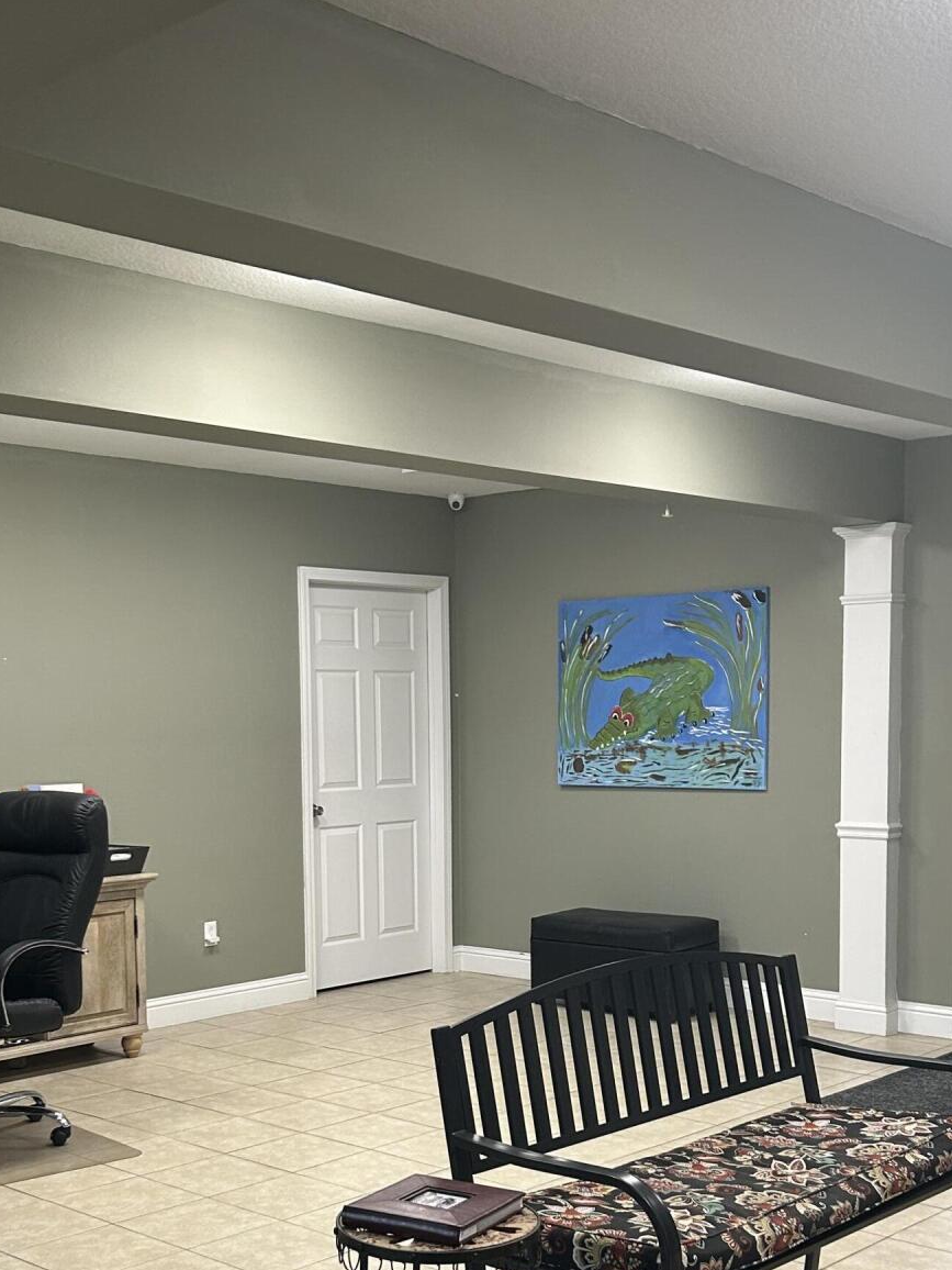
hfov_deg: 32.2
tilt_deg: -5.7
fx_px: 1650
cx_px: 479
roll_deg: +0.8
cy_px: 882
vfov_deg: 41.3
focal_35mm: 45
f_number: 1.5
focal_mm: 5.7
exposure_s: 1/60
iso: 160
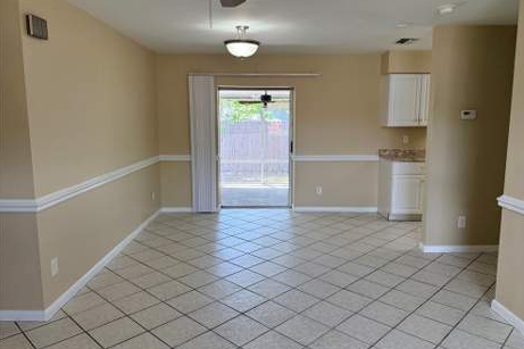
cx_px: 268
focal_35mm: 26
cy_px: 169
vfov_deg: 49.5
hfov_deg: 69.4
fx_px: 378
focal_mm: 6.76
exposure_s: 1/229
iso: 200
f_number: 1.78
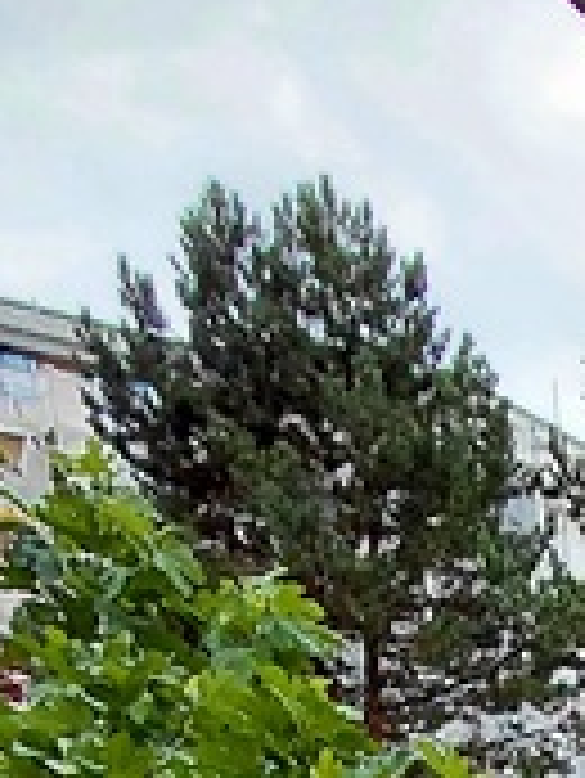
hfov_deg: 16.5
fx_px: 1598
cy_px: 1543
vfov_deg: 18.4
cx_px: 1116
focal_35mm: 71
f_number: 2.2
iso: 40
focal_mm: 1.64
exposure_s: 1/263
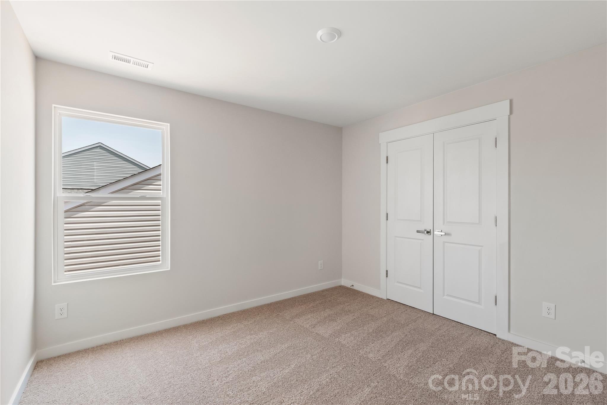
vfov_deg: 77.3
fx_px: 253
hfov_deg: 100.4
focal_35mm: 15
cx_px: 304
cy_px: 202
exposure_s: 1/15
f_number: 11
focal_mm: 15
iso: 400
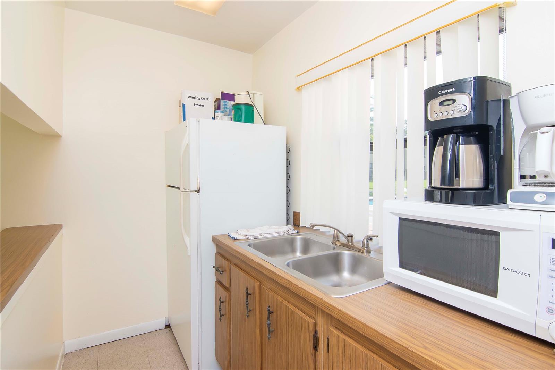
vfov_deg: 69.6
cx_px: 278
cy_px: 185
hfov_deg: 92.5
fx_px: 266
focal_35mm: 17
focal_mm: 11.5
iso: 500
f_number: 8
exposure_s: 1/160
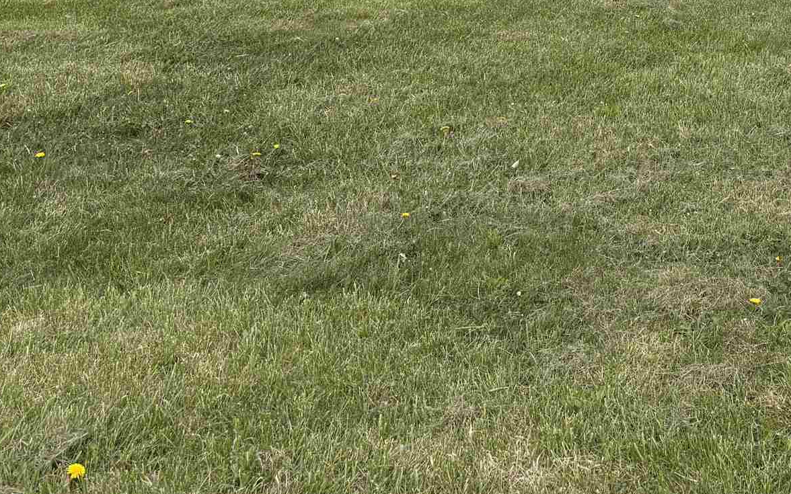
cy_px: -249
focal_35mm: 72
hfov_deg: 27.7
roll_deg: +0.0
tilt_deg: -2.1
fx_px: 1552
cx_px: 680
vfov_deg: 16.5
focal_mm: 5.96
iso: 50
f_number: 1.6
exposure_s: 1/3448
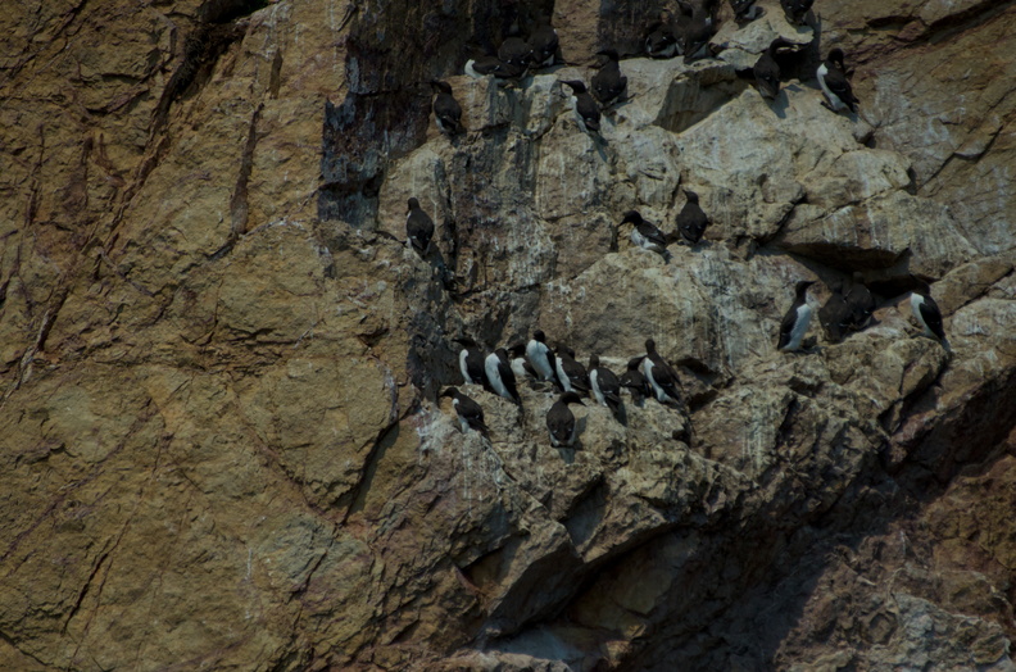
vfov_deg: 1.8
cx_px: 508
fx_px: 21116
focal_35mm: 750
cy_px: 336
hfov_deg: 2.8
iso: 450
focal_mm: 500
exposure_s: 1/8000
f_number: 6.3
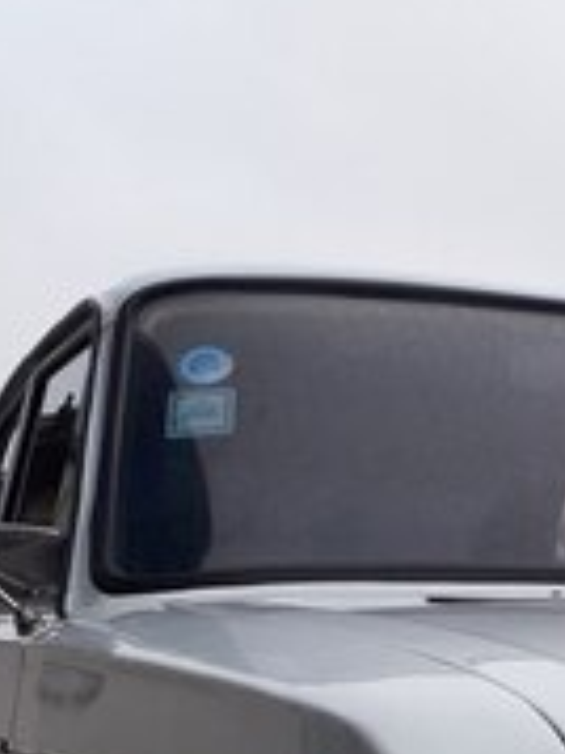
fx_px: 1634
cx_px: 422
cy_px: 851
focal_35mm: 75
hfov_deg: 19.5
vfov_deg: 24.1
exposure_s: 1/1136
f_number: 1.9
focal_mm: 3.6
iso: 40
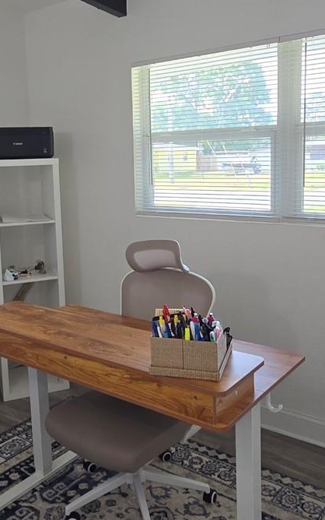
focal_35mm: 33
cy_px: 227
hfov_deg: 38.2
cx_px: 133
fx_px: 467
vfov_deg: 57.9
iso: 64
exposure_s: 1/60
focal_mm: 2.2
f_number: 2.2
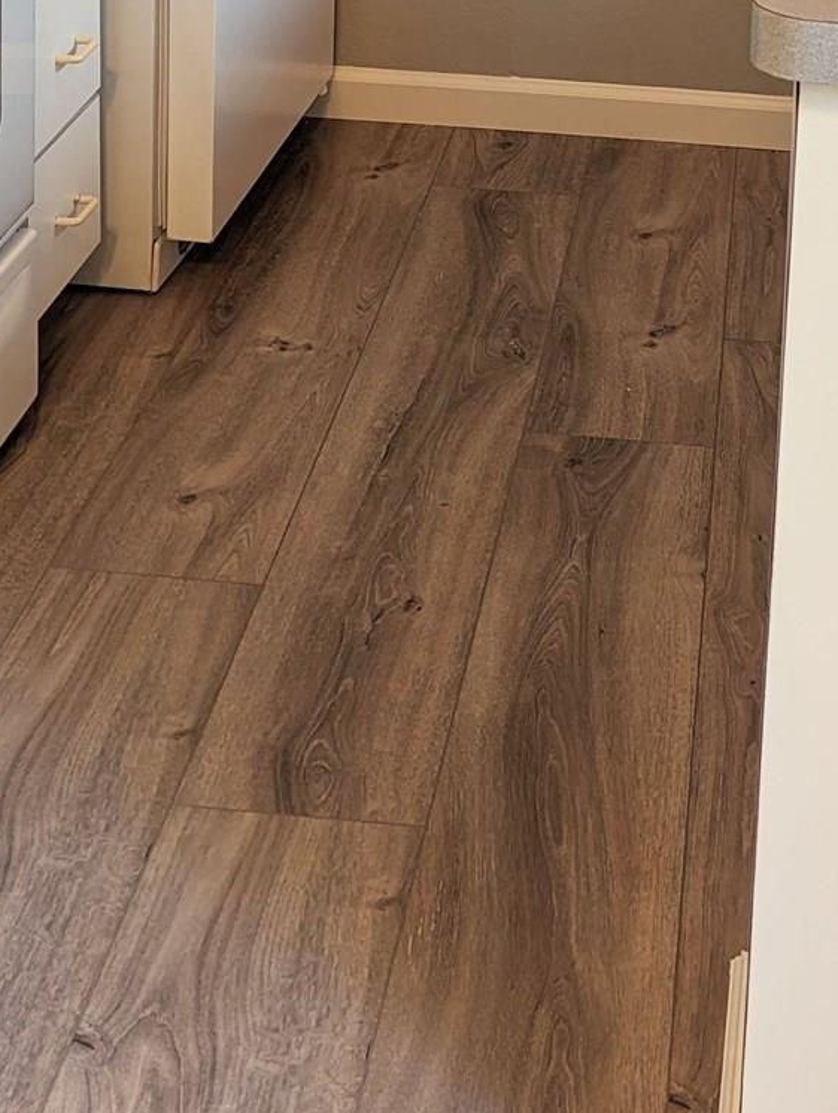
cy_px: -228
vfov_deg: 23.9
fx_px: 2384
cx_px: 561
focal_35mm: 74
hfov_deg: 19.9
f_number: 1.85
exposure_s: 1/24
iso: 55
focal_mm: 6.81
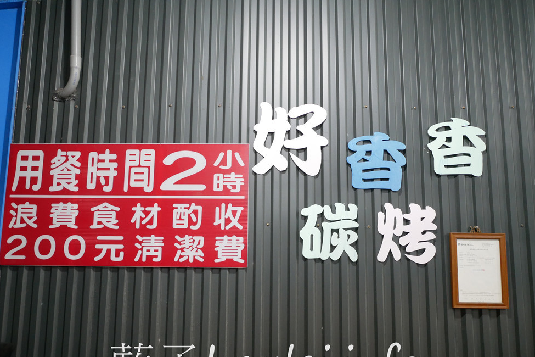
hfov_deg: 58.7
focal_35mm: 32
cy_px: 185
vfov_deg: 41.1
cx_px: 269
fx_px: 476
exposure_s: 1/60
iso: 1000
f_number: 1.7
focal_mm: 15
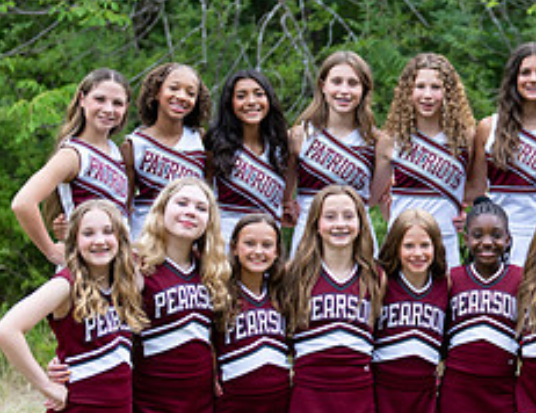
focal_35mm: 145
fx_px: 2268
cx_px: 563
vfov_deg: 10.4
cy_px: 258
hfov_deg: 13.3
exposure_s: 1/1600
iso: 100
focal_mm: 50
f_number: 1.2
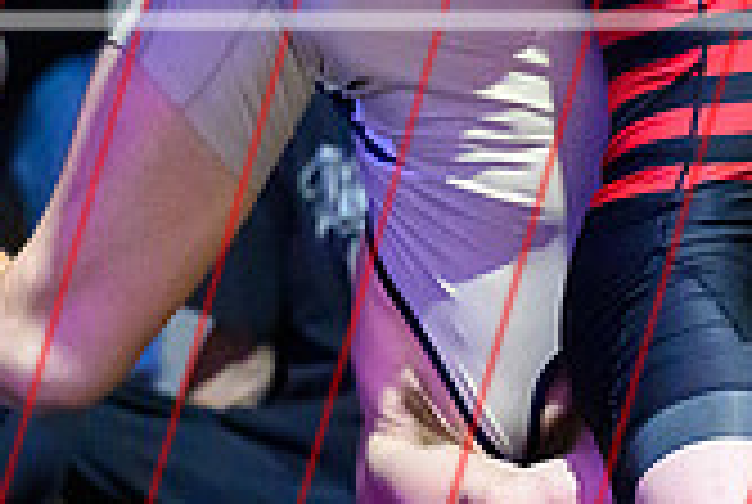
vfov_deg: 2.2
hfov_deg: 3.3
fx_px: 13225
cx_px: 609
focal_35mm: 632
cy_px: 89
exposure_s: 1/500
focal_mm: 150
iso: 12800
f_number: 2.8
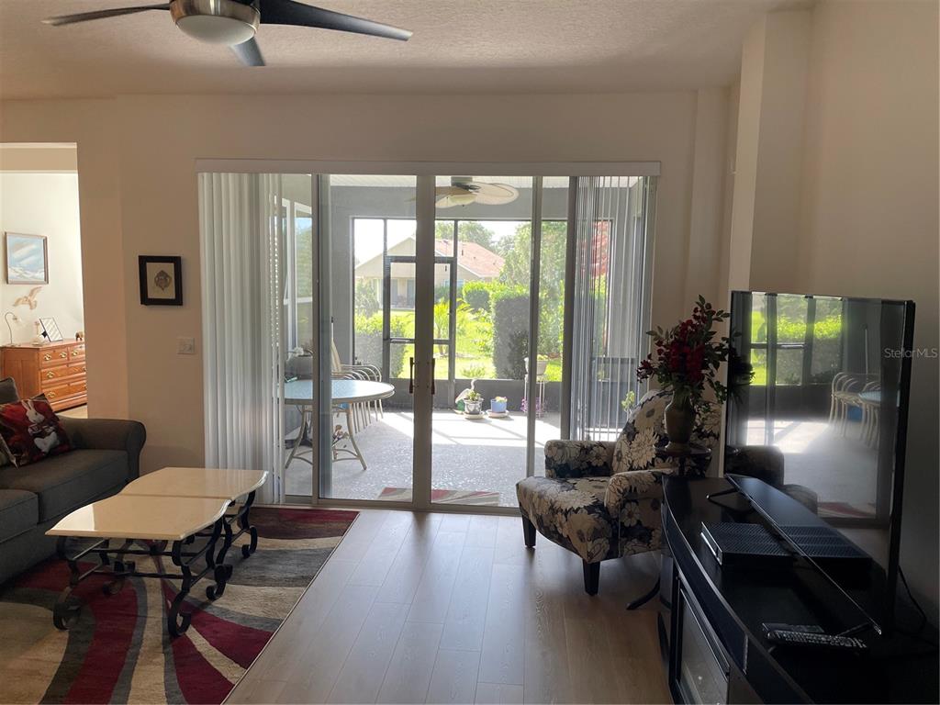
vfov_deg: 53.1
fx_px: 706
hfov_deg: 67.3
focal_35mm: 26
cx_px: 470
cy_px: 352
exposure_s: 1/120
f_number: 1.6
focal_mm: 4.2
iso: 64
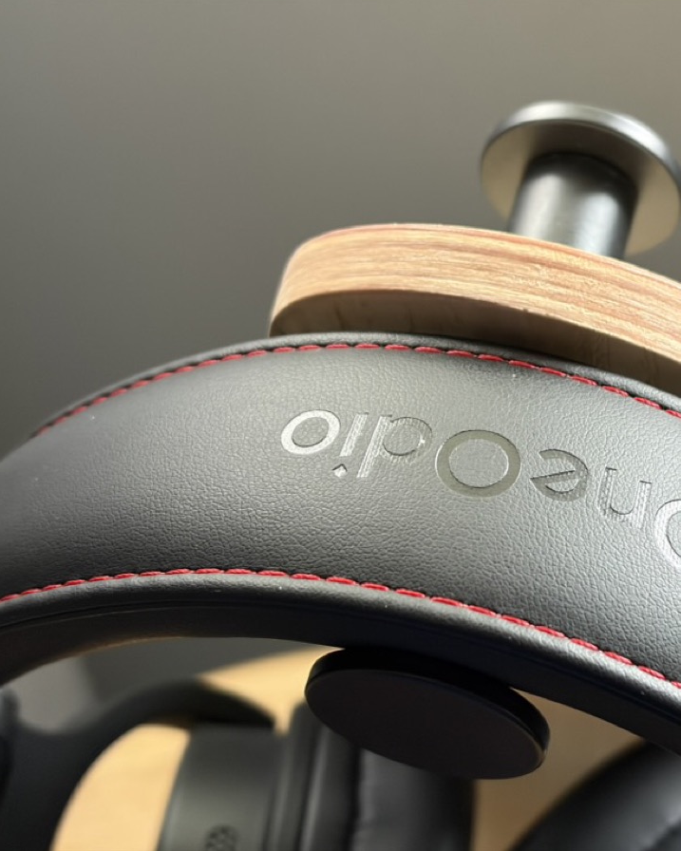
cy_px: 425
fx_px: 1713
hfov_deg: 22.3
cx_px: 521
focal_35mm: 68
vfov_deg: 27.9
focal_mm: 5.96
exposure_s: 1/40
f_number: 1.6
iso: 200
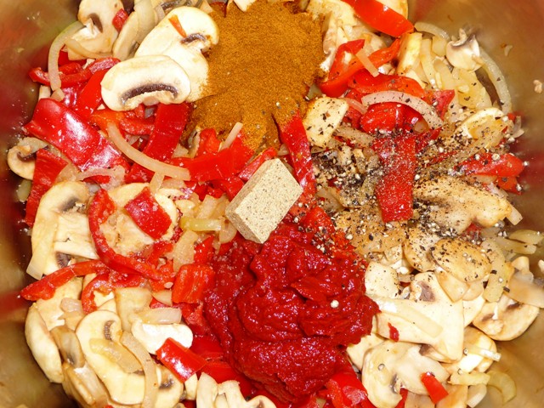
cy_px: 204
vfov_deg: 36.0
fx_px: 629
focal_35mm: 40
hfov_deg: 46.8
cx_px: 272
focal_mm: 6.7
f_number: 3.9
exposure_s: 1/30
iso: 100
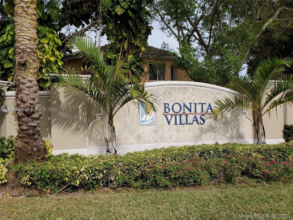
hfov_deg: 67.3
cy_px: 110
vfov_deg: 53.1
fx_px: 220
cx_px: 146
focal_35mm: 26
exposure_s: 1/1854
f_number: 2.4
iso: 50
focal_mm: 4.3
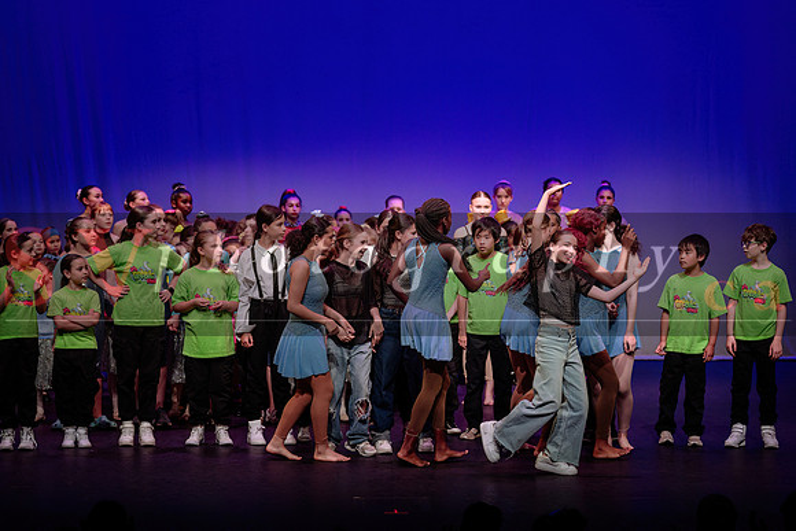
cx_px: 428
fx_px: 2500
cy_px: 266
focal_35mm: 113
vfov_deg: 12.1
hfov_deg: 18.1
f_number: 2.8
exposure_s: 1/640
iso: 1000
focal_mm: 105
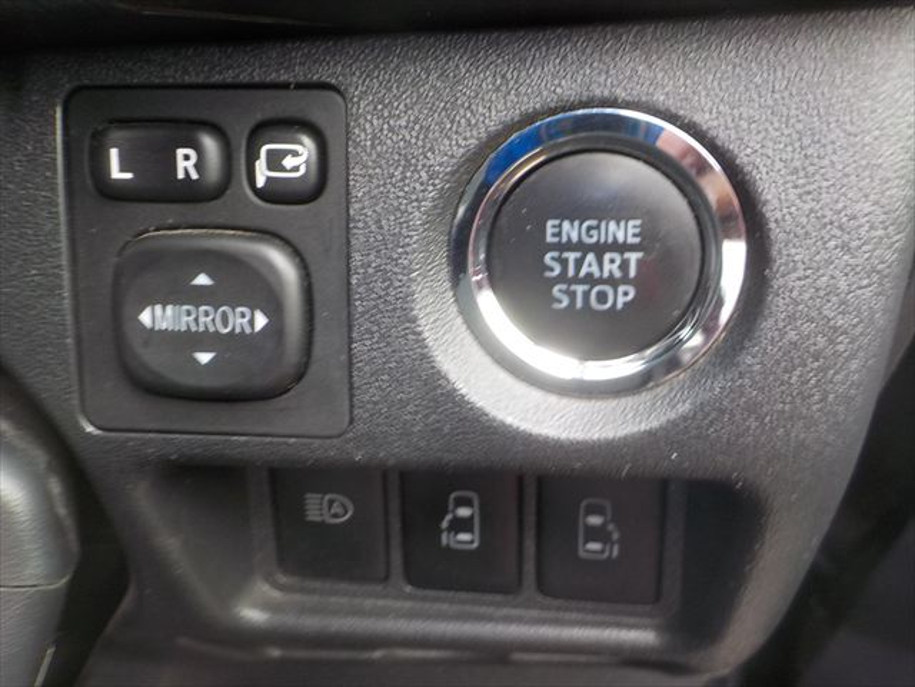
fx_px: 793
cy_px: 344
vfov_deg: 46.8
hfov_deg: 60.0
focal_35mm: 30
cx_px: 458
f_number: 3.3
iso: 140
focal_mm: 4.1
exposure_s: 1/30
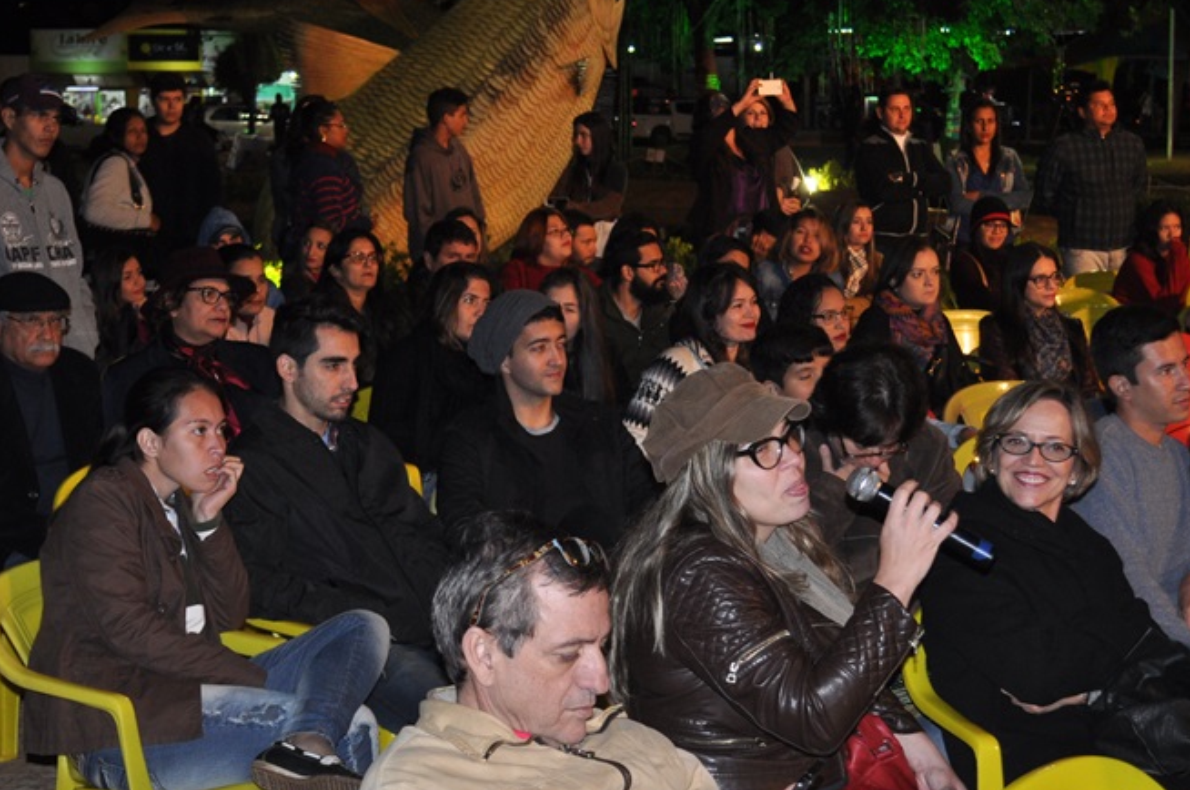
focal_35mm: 69
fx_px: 2277
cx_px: 633
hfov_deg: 29.3
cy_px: 453
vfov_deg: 19.7
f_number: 4.8
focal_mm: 32
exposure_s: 1/60
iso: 640
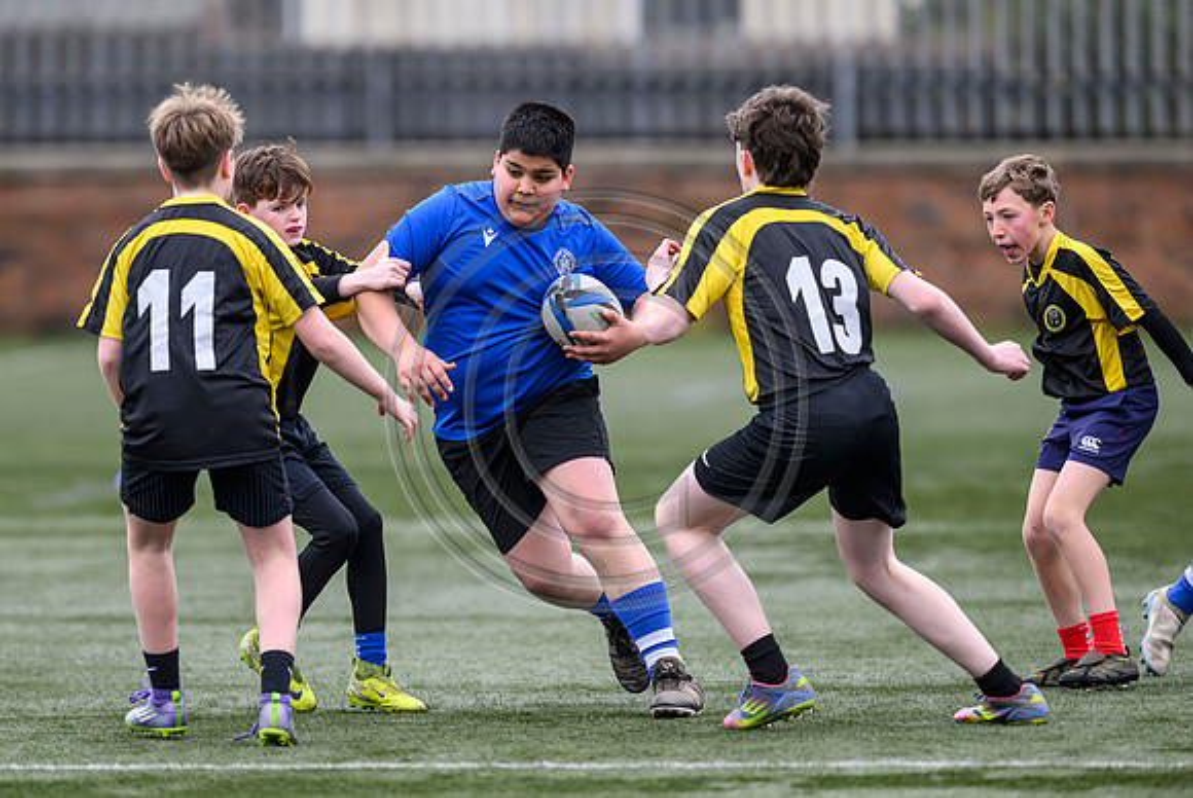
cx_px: 523
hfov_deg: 4.6
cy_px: 383
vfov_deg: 3.1
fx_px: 14964
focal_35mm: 451
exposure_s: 1/1250
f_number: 3.5
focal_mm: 400
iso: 500
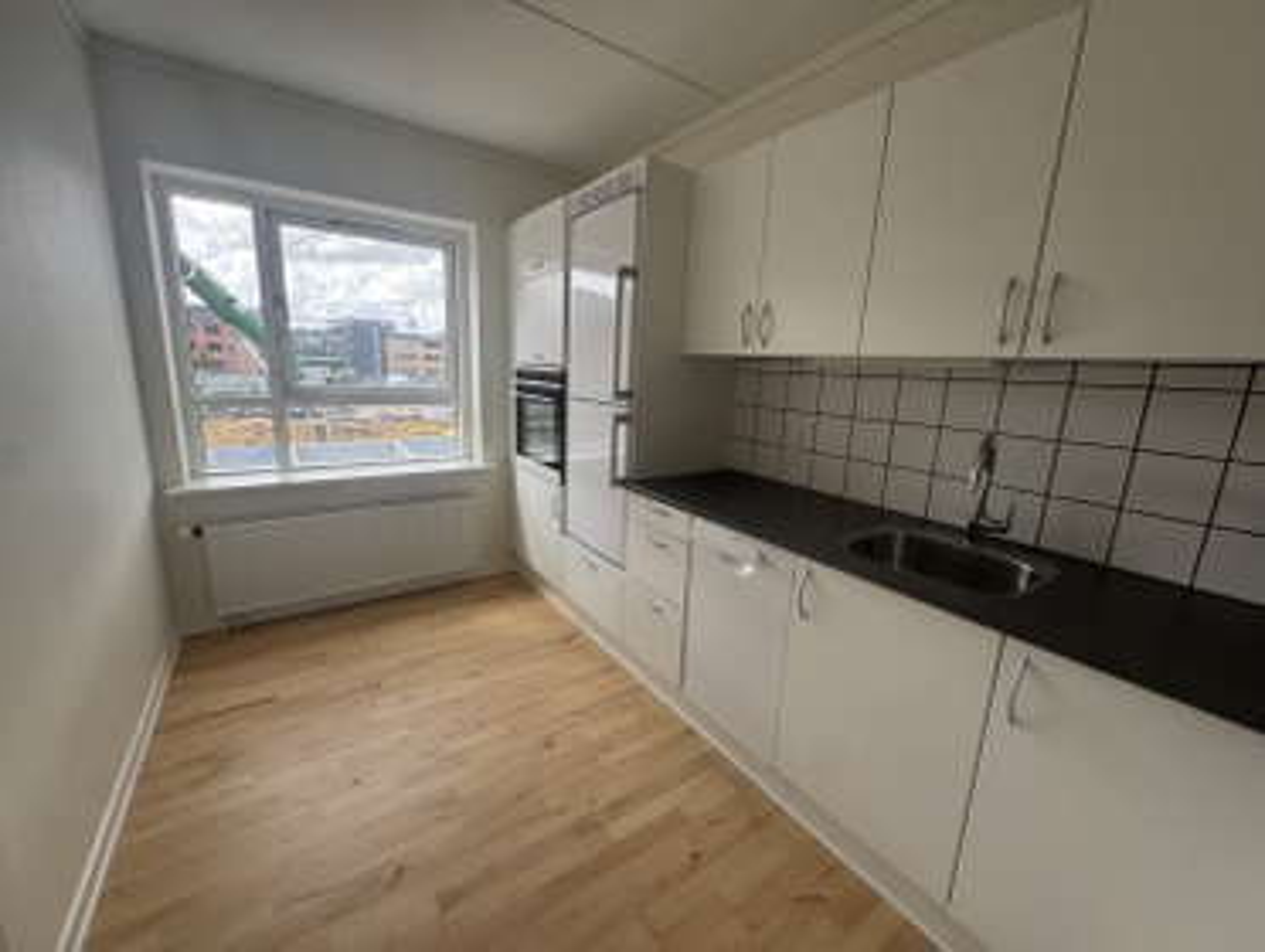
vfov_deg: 85.8
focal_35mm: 14
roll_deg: -2.1
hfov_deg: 102.0
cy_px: 476
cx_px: 632
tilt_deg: -11.8
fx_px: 512
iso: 40
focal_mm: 2.22
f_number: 2.2
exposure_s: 1/124
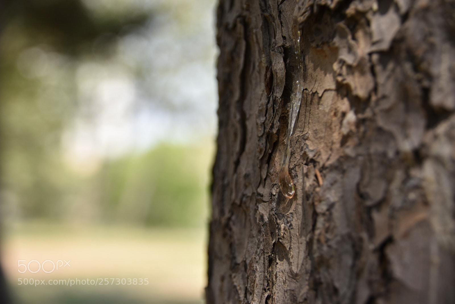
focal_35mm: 98
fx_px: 1232
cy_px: 152
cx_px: 228
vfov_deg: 14.0
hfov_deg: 20.9
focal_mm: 65
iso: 110
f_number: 5.3
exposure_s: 1/200
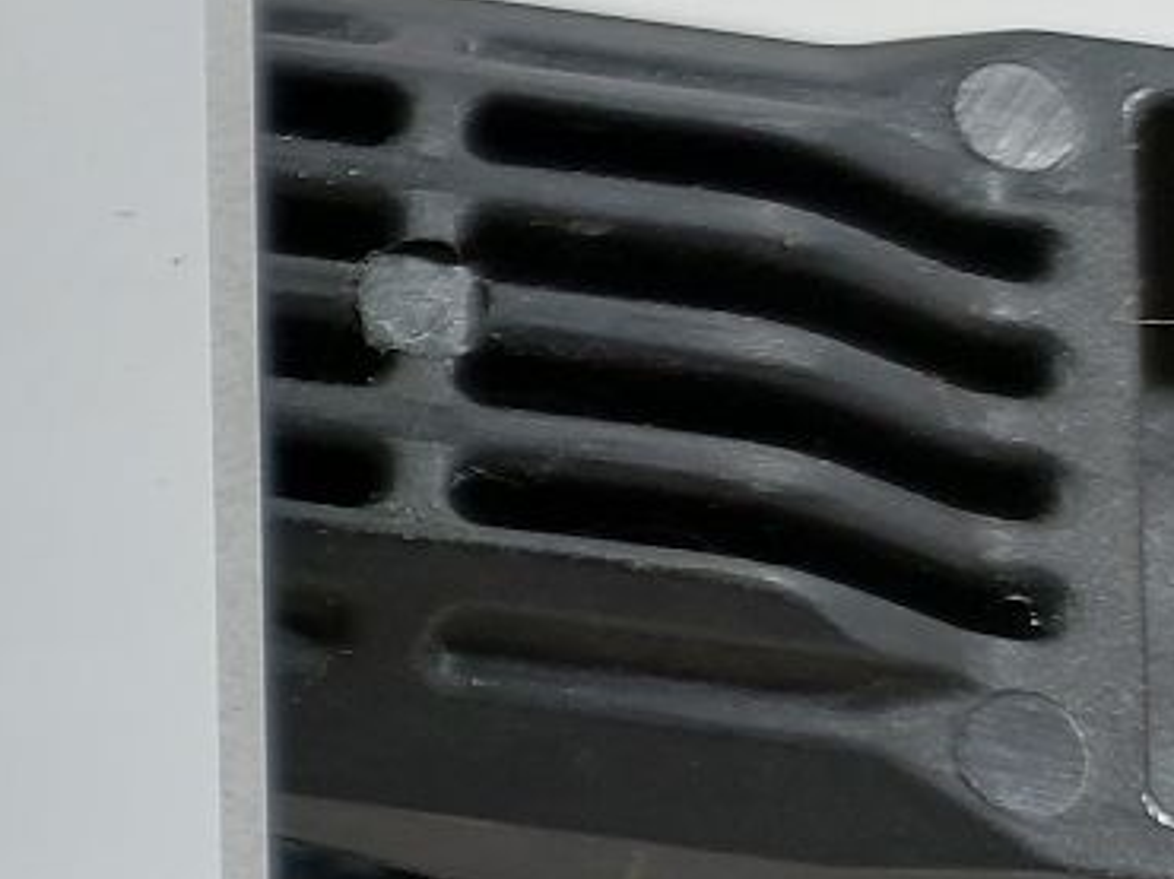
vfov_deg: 16.4
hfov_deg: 18.1
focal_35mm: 90
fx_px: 3050
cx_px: -823
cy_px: 558
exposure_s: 1/50
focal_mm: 5.23
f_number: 1.8
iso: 64
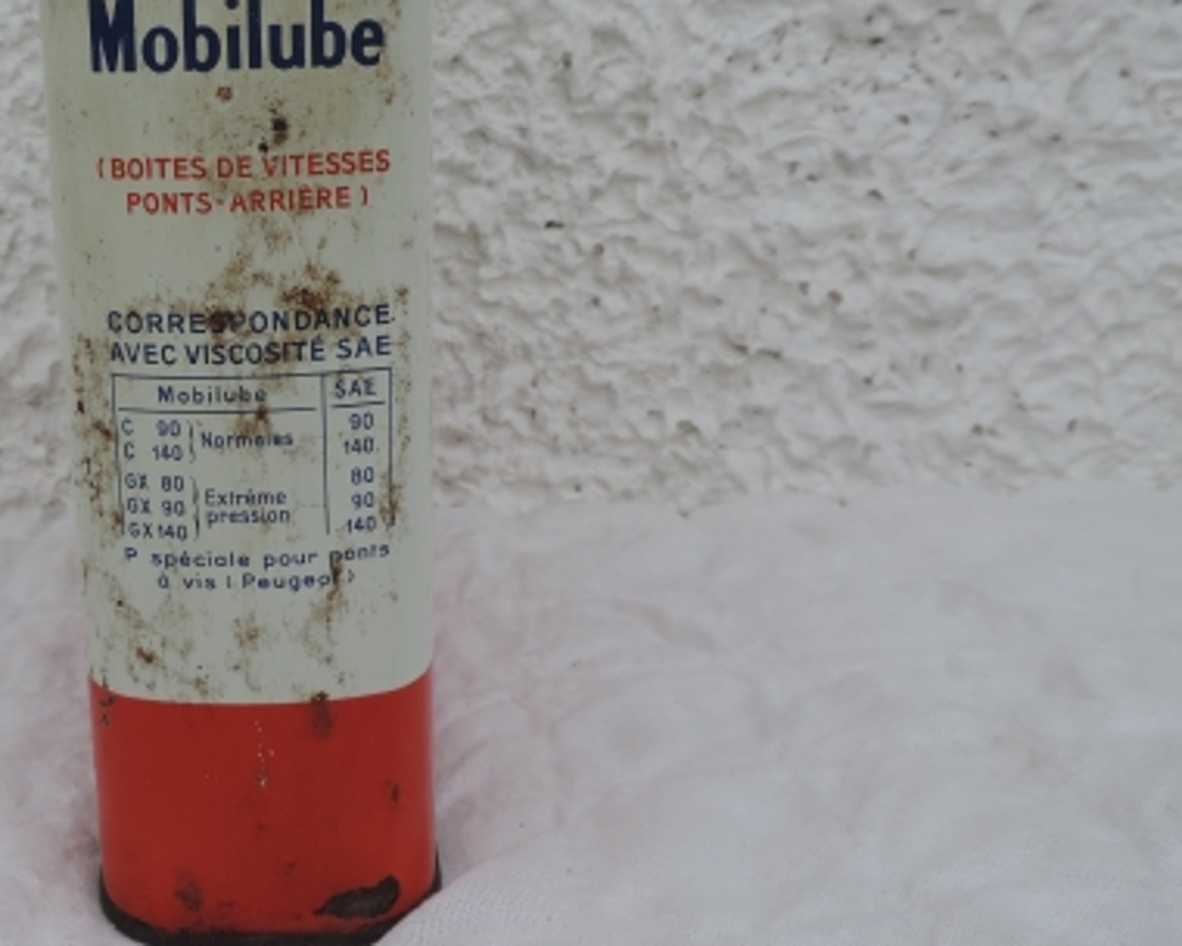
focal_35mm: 37
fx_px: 1294
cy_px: 364
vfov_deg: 39.9
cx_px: 277
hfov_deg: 47.0
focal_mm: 4.3
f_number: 3
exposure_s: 1/500
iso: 80
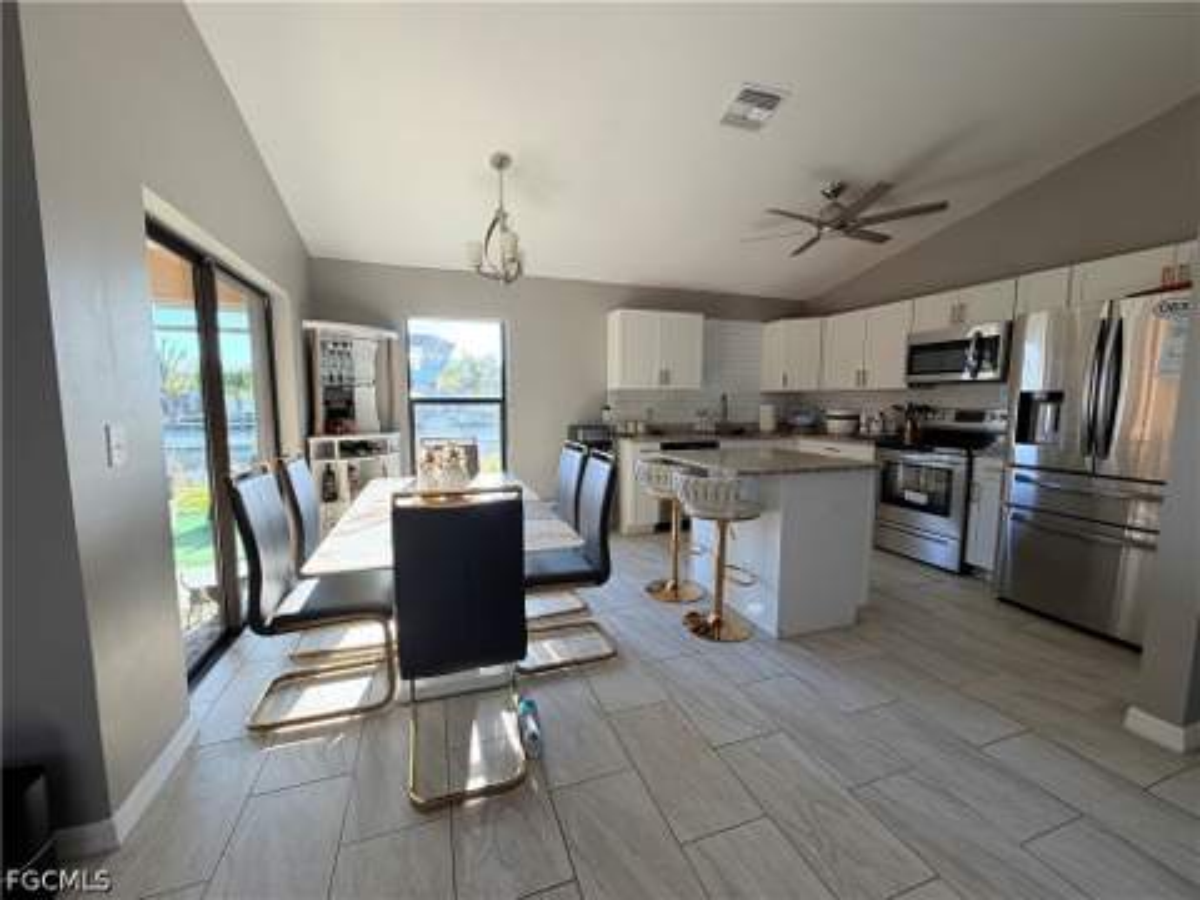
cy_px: 450
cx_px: 600
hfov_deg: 102.1
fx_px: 485
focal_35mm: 14
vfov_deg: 85.7
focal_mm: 2.22
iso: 50
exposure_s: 1/121
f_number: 2.2
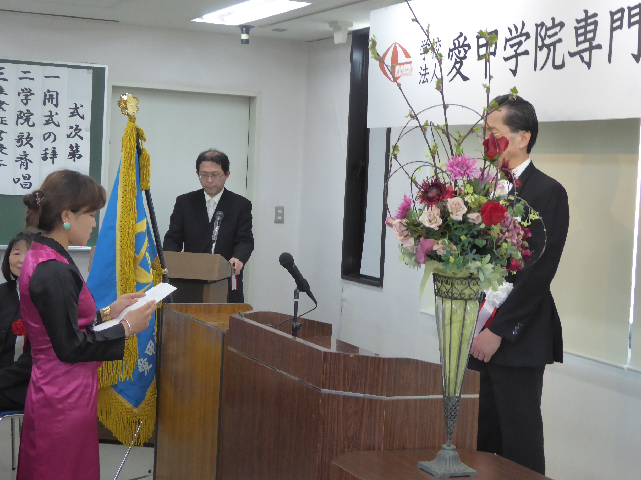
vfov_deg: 21.6
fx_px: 1259
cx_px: 313
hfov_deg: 28.6
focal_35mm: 68
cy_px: 235
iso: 400
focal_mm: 10.9
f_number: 4.3
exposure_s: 1/40
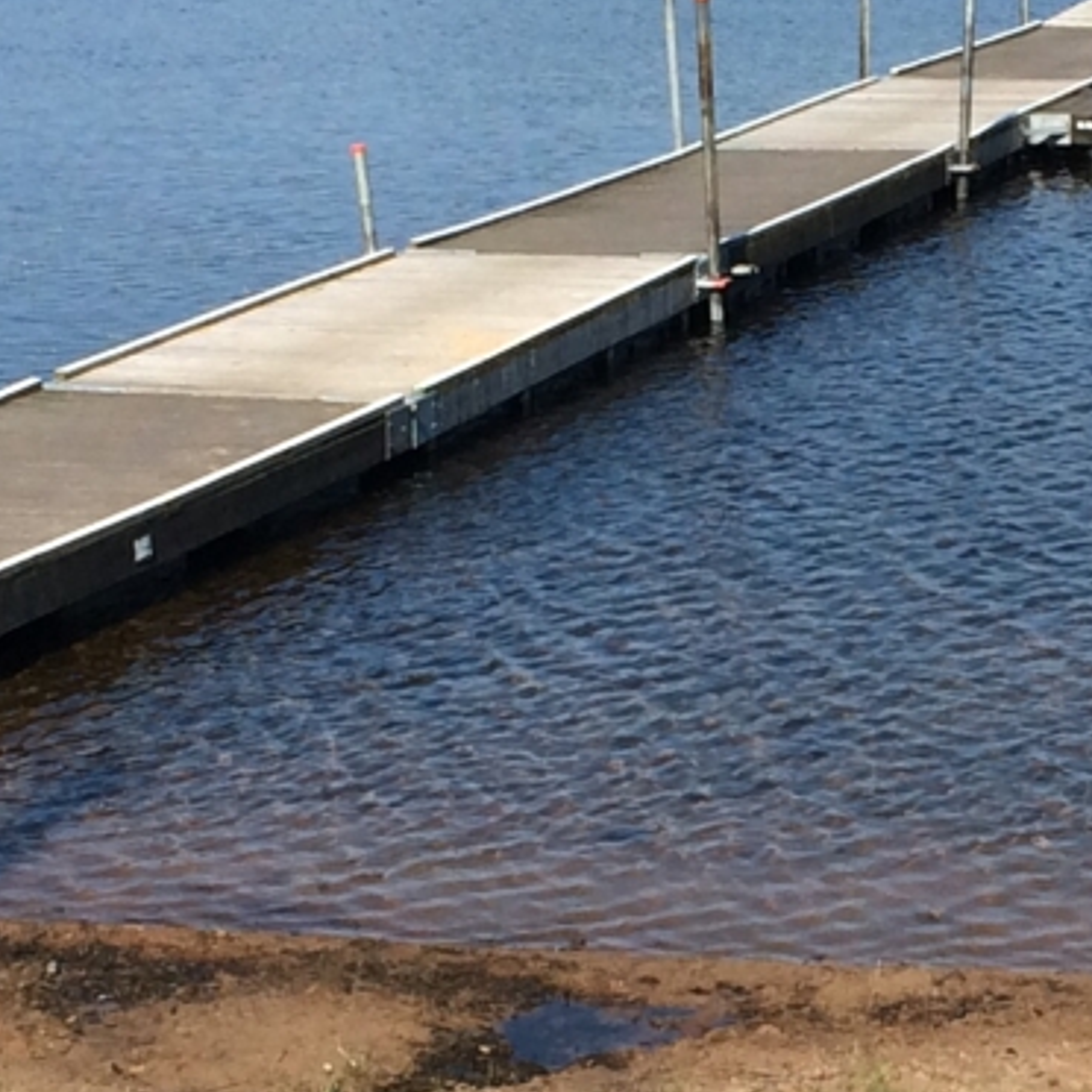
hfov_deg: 12.7
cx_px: 942
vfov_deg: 12.7
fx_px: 4890
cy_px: 549
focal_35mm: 137
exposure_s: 1/2283
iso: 40
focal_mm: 4.12
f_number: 2.2
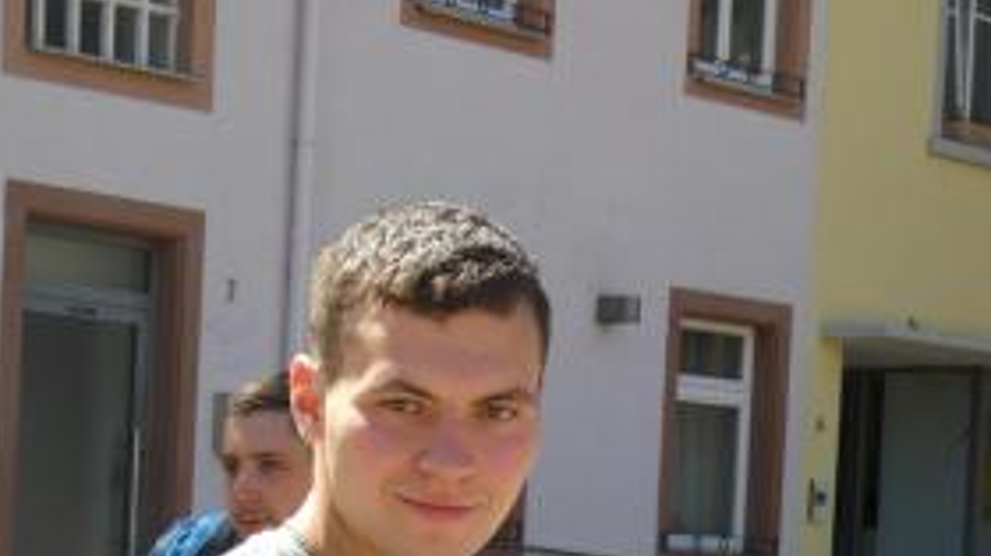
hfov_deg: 19.6
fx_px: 2862
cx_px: 347
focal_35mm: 109
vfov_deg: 11.0
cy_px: 471
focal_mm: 12.5
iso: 80
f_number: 4.3
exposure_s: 1/250
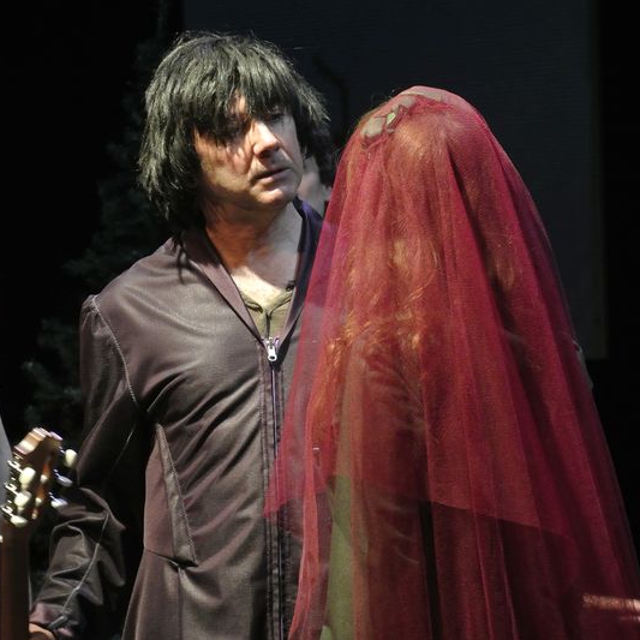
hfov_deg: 8.3
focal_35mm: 212
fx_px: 4434
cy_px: 320
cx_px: 216
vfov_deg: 8.3
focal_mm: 61.6
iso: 1600
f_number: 4.5
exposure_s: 1/100
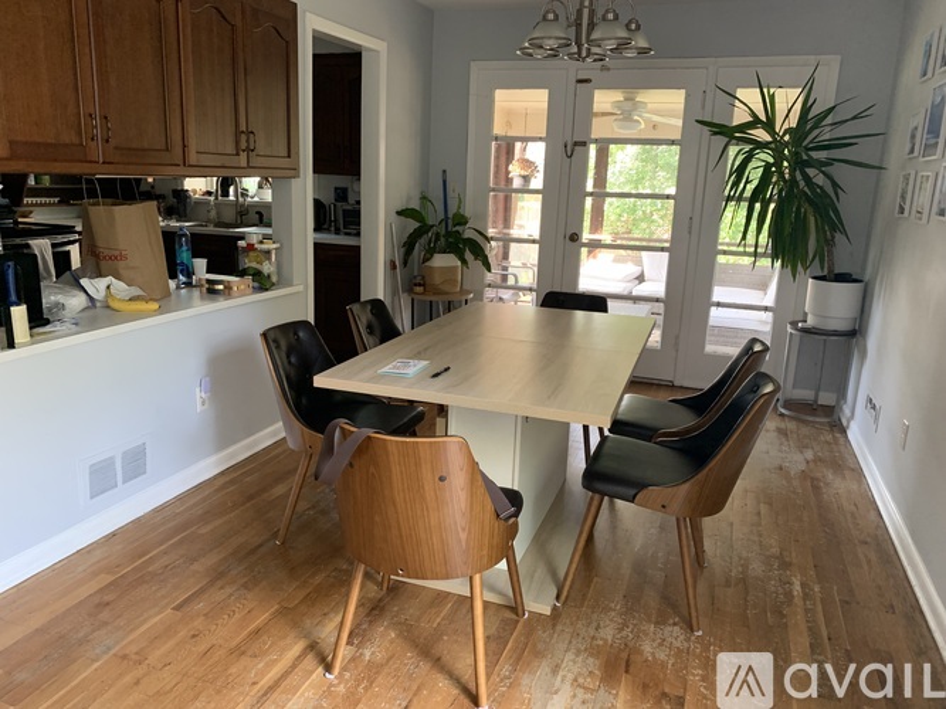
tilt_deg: -14.6
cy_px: 354
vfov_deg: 53.0
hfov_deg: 67.3
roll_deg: -0.5
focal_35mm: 26
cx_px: 473
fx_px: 710
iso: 250
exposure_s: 1/60
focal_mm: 4.25
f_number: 1.8
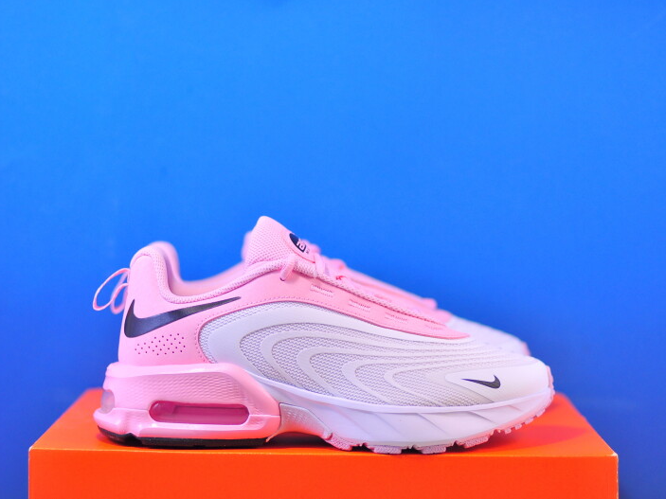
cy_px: 250
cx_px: 324
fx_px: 1577
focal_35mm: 82
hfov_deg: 23.8
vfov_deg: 18.0
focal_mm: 50
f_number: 2
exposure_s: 1/320
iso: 250
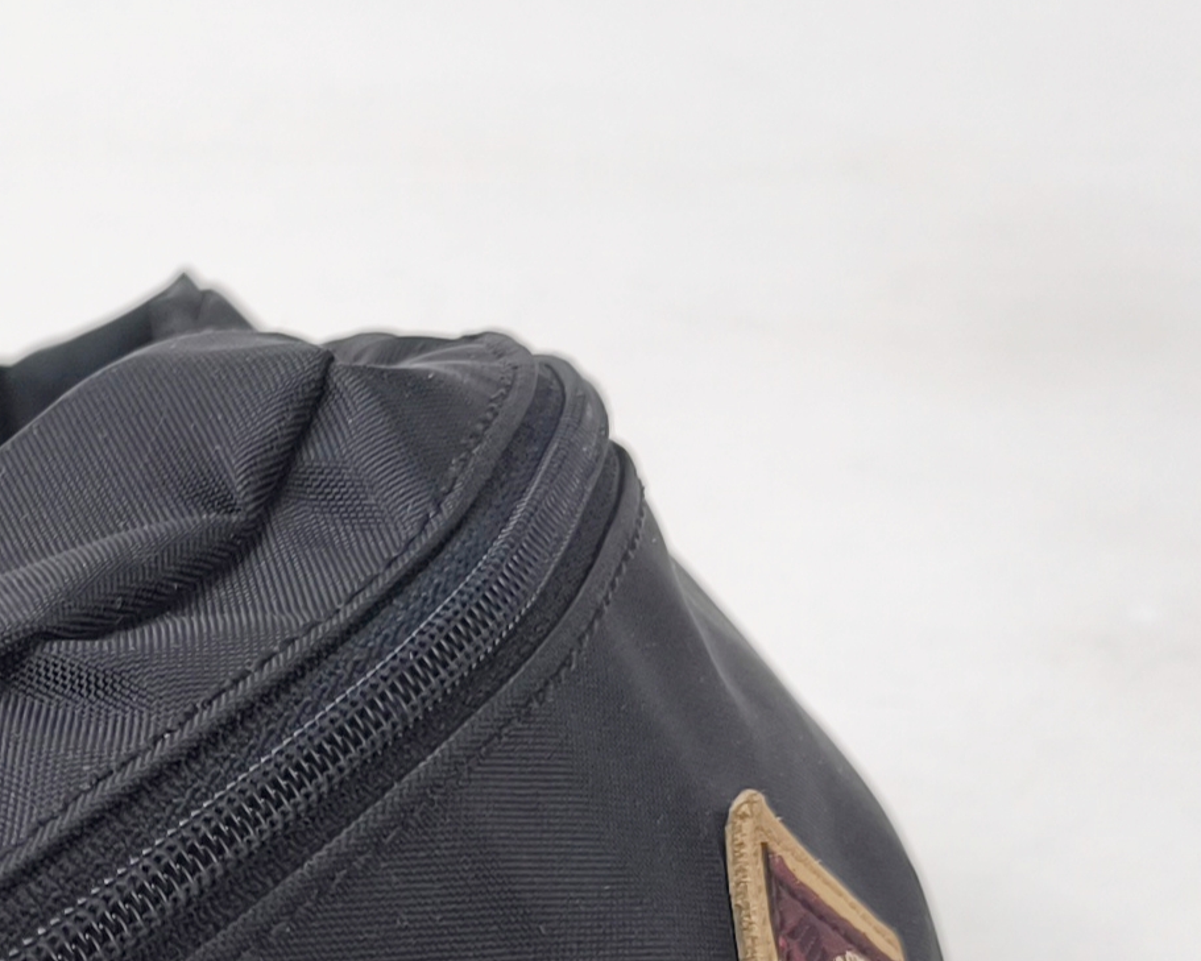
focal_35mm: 74
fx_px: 2631
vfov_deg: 19.2
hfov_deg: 21.9
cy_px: 1234
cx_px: -541
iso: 50
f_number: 1.9
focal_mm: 6.92
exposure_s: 1/100
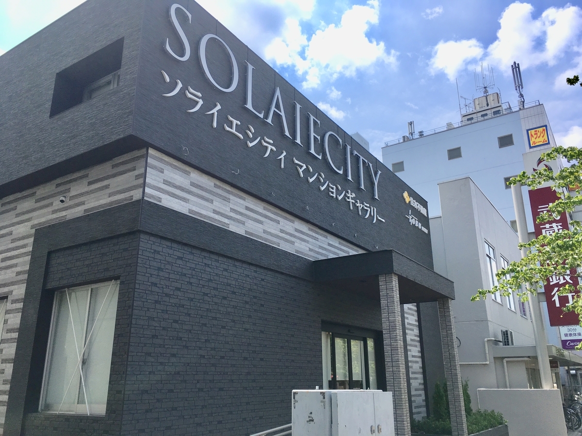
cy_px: 218
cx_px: 291
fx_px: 488
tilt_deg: +17.0
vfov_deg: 48.2
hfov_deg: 61.7
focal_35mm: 29
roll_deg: +0.1
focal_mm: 4.15
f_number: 2.2
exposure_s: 1/1425
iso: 25
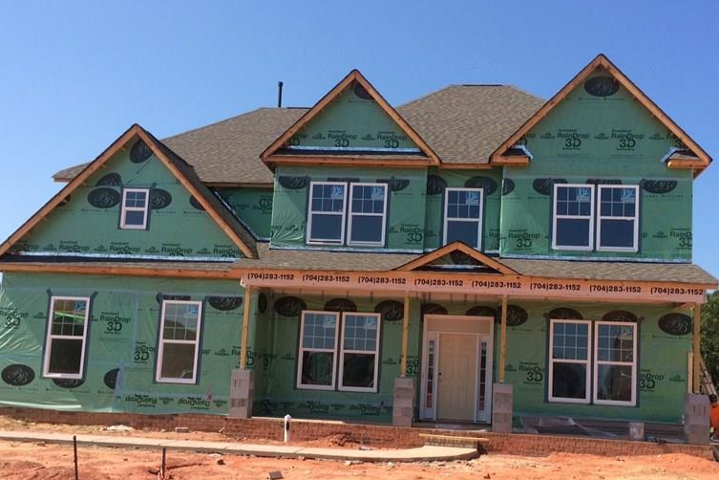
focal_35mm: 41
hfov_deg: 47.4
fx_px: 819
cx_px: 389
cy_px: 278
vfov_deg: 32.6
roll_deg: -1.1
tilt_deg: +5.8
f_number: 2.2
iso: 32
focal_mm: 4.15
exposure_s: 1/1580
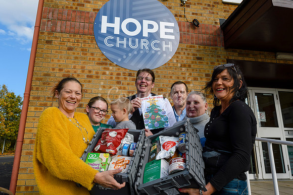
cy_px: 98
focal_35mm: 26
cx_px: 146
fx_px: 208
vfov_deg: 50.4
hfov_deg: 70.4
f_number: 8
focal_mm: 17
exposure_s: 1/200
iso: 100
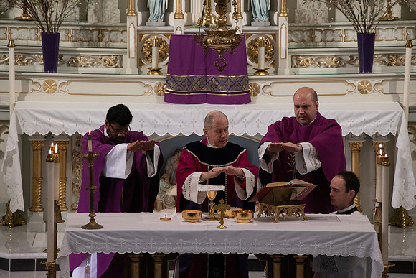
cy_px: 139
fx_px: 3467
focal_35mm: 300
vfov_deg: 4.6
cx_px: 208
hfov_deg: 6.9
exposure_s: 1/100
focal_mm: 300
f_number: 10
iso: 4000
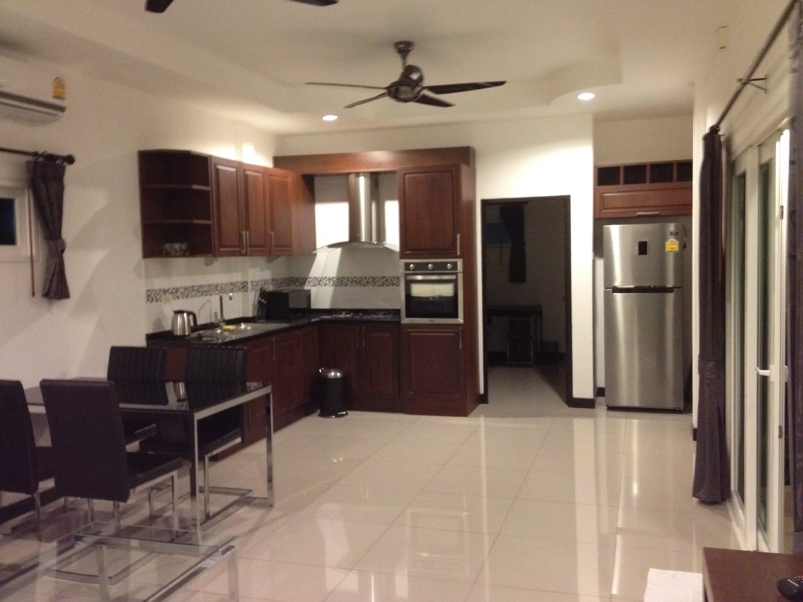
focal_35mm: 35
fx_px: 812
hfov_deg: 52.6
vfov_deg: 40.7
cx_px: 402
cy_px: 301
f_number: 2.4
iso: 320
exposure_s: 1/15
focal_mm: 4.28
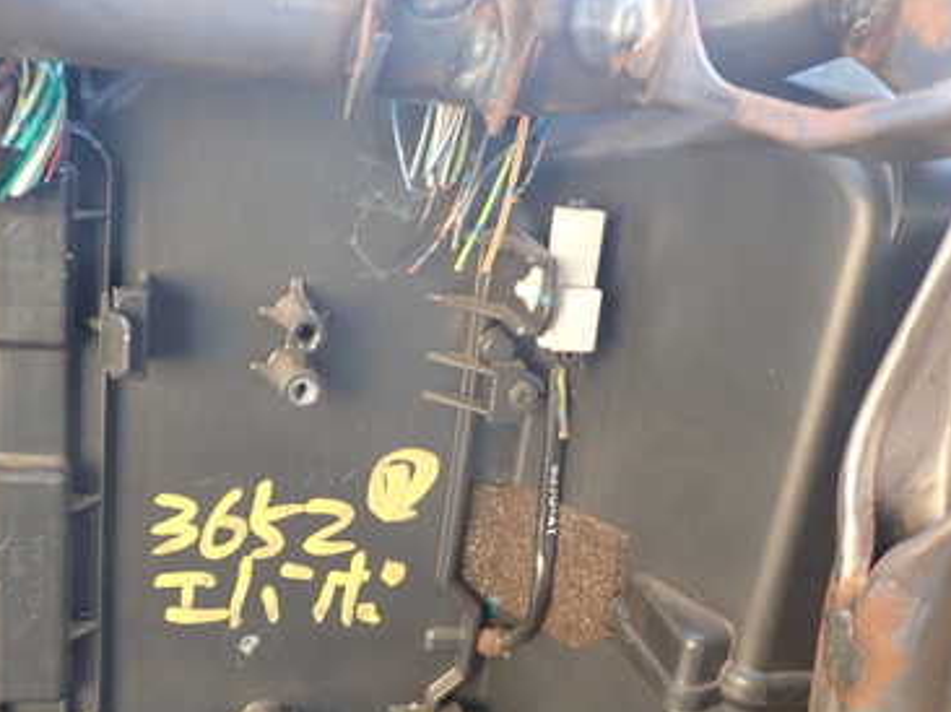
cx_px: 382
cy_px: 476
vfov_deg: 34.8
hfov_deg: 45.6
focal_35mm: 41
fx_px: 1126
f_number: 2
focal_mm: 4.5
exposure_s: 1/40
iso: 200
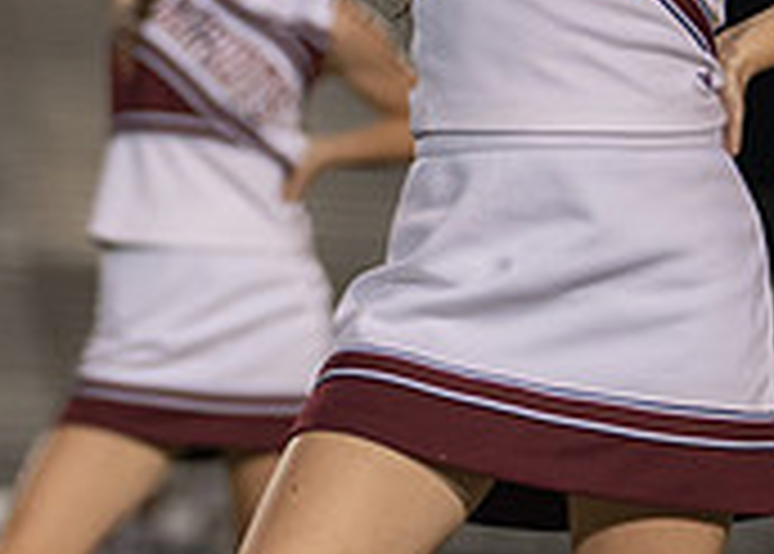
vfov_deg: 5.9
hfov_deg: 8.3
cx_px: 589
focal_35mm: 243
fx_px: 5344
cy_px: -266
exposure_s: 1/1000
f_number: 1.2
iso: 500
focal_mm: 50
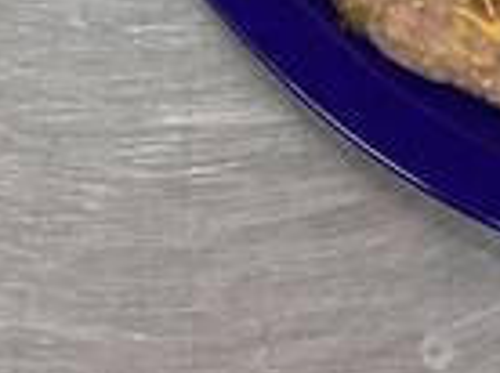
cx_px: 268
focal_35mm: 132
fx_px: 1903
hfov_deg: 15.0
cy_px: -369
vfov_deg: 10.3
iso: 80
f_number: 2.4
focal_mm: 3.3
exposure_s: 1/60
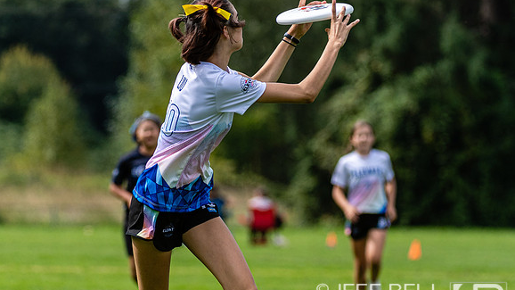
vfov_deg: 2.8
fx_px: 5830
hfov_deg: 5.1
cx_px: 257
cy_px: 94
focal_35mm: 427
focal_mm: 200
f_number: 4
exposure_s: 1/2000
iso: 200
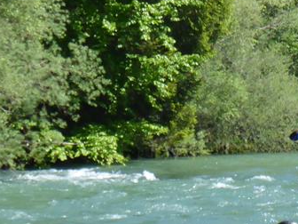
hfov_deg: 4.8
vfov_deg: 3.7
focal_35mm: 407
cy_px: 186
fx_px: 3504
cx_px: 442
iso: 320
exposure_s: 1/500
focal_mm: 22.8
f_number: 5.9
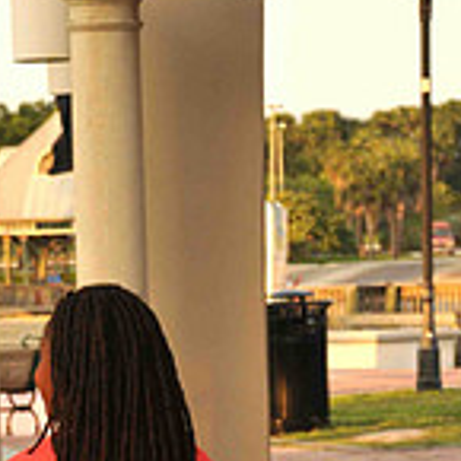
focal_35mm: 261
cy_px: 696
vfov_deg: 6.6
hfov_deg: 6.7
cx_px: 151
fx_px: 3933
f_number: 5.6
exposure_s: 1/125
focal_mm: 66
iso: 200
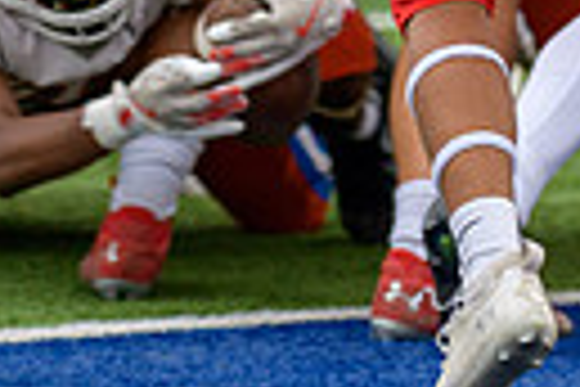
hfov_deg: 2.3
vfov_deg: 1.6
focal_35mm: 880
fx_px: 14177
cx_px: 531
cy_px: -272
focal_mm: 195
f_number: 2.8
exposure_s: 1/800
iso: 180
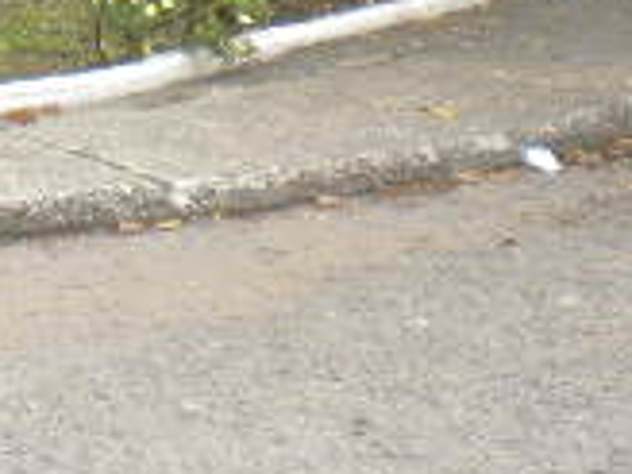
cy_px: -212
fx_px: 2501
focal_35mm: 137
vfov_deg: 10.5
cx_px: -528
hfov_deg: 13.0
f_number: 4.6
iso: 113
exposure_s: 1/220
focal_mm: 6.3
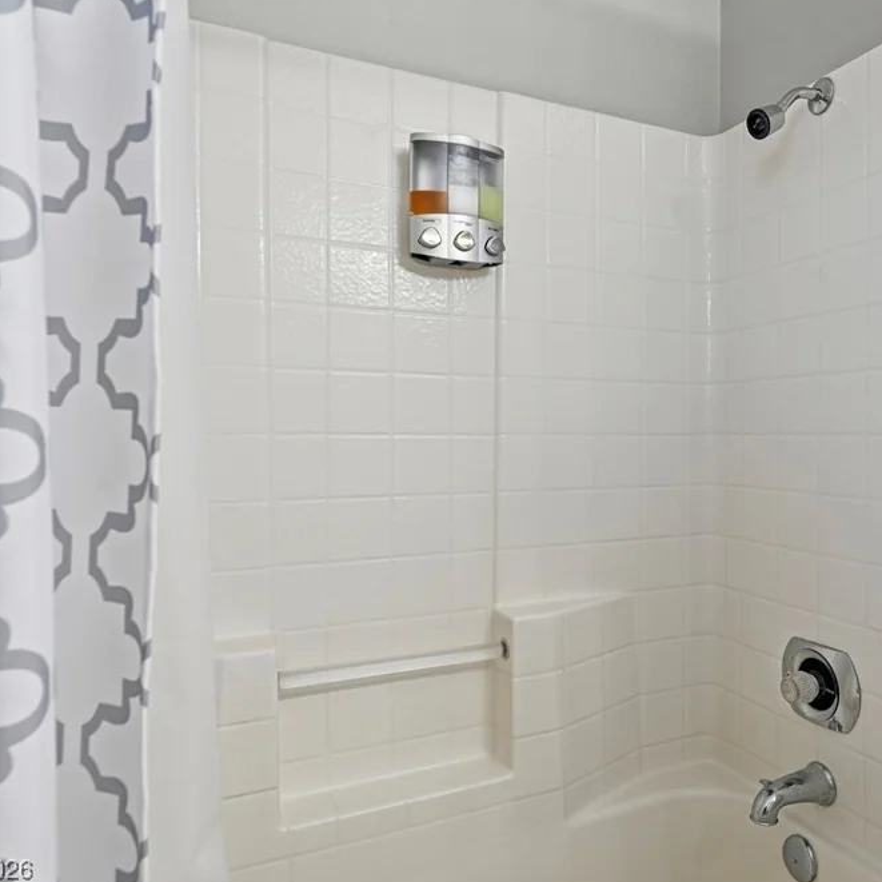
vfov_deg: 61.6
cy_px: 440
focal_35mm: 26
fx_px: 740
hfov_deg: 60.0
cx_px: 595
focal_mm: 19.5
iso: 500
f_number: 9
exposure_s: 1/200
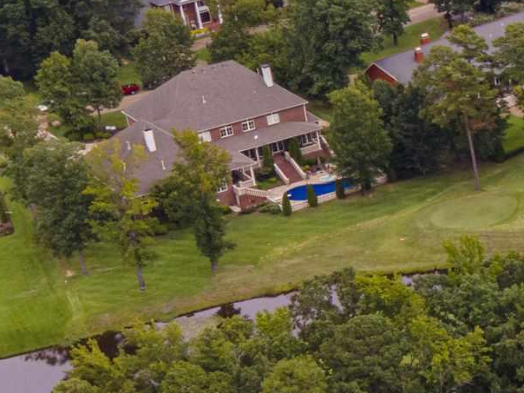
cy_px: 178
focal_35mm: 122
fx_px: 1847
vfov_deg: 12.1
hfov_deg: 13.0
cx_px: 1189
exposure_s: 1/200
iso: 100
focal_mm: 4.5
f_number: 2.8
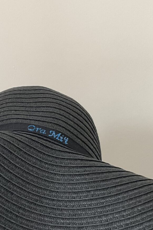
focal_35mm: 89
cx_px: 25
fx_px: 568
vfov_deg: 22.2
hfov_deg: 15.2
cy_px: 217
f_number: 1.8
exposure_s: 1/60
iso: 250
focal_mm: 3
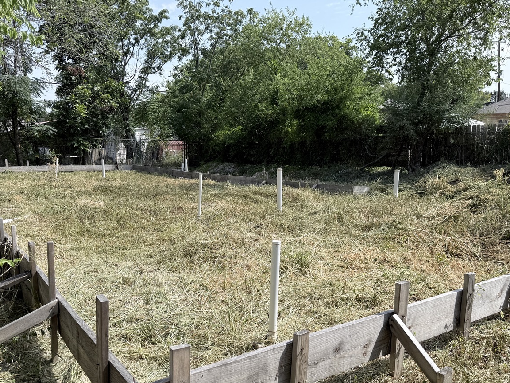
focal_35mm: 30
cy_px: 238
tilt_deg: -10.5
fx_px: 442
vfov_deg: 46.4
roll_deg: +0.0
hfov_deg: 59.9
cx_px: 246
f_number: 1.78
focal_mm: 6.76
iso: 80
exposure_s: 1/3021
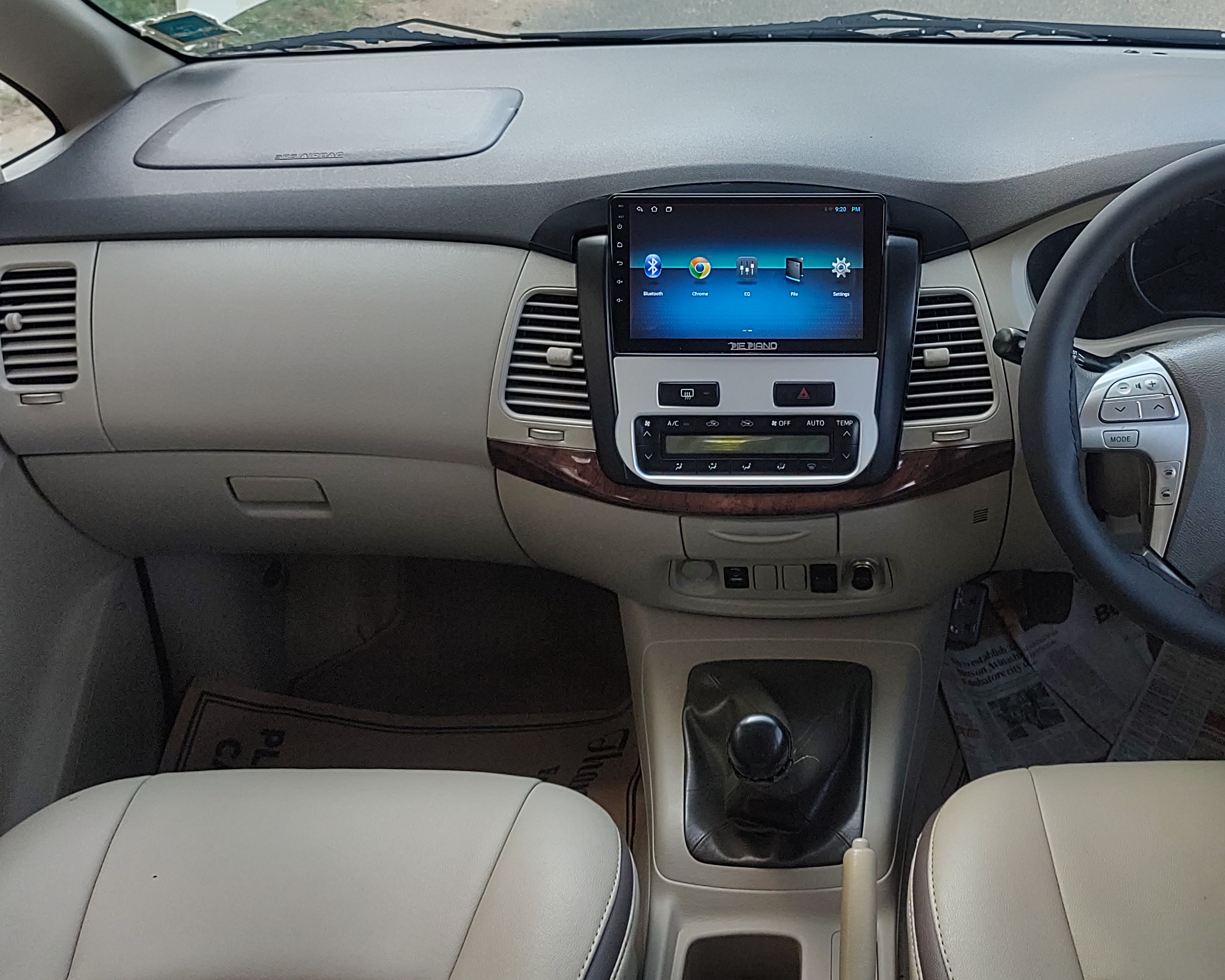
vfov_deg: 40.9
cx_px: 803
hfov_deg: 49.5
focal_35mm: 36
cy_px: 382
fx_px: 1305
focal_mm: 5.56
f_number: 1.8
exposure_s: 1/159
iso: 100
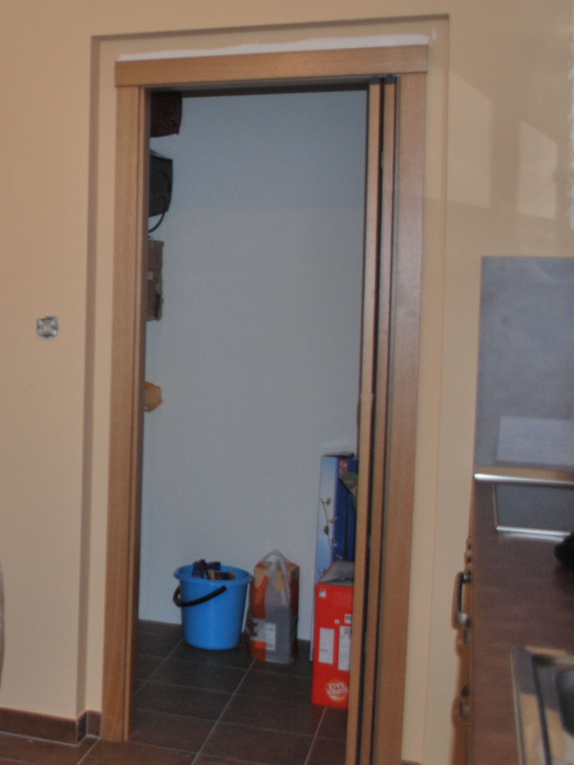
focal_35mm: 54
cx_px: -155
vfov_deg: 35.5
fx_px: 1194
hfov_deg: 24.0
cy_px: 317
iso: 200
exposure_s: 1/60
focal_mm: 18
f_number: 3.5
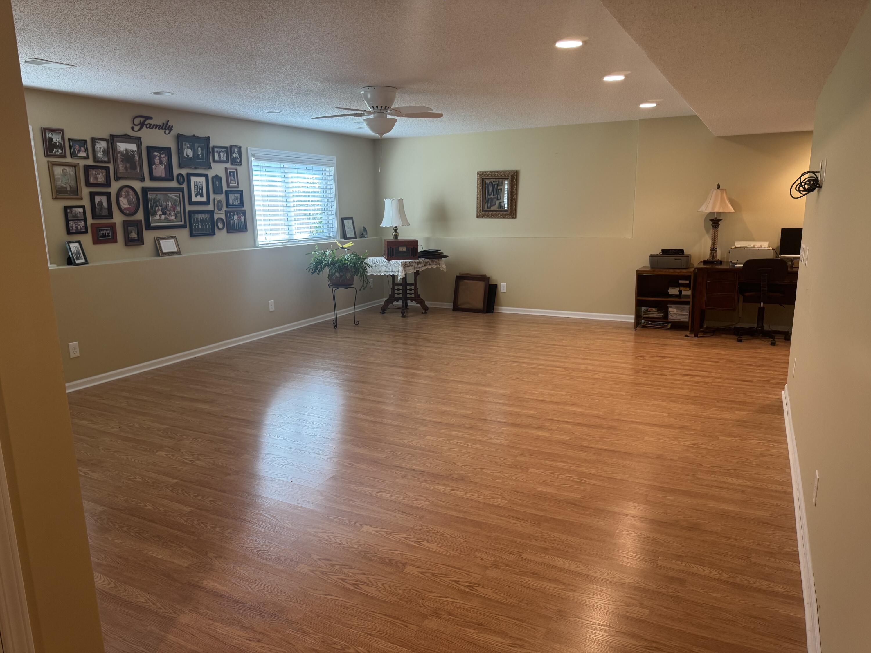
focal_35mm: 24
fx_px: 604
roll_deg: +0.2
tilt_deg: -11.8
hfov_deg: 71.6
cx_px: 436
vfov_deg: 56.8
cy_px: 326
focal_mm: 6.76
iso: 160
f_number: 1.78
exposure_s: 1/60
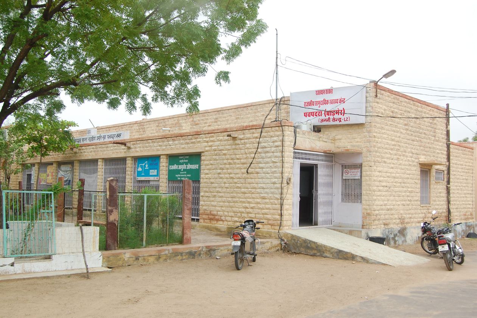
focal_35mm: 57
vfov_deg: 23.7
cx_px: 238
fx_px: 755
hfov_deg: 35.1
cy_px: 159
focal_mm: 38
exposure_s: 1/320
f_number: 9
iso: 400
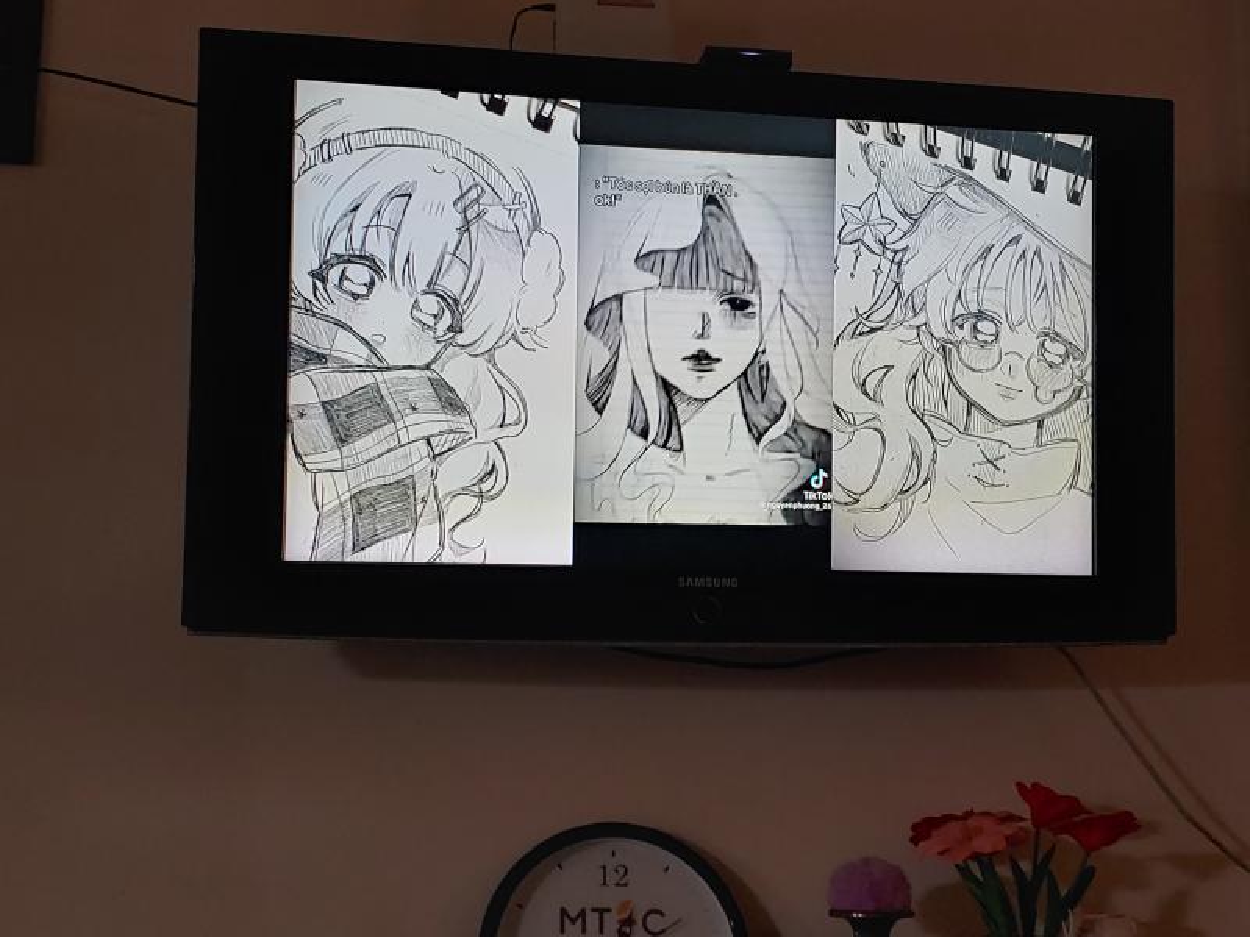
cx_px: 625
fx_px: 1697
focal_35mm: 47
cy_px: 468
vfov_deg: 30.9
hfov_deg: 40.4
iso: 50
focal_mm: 4.23
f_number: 1.5
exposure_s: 1/60
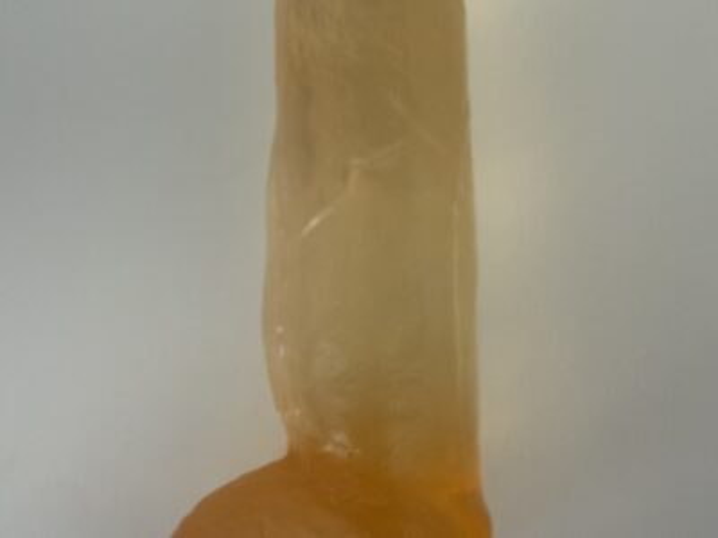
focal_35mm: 24
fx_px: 498
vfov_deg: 56.8
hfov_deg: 71.6
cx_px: 359
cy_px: 269
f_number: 2.2
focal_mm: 2.22
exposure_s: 1/92
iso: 320
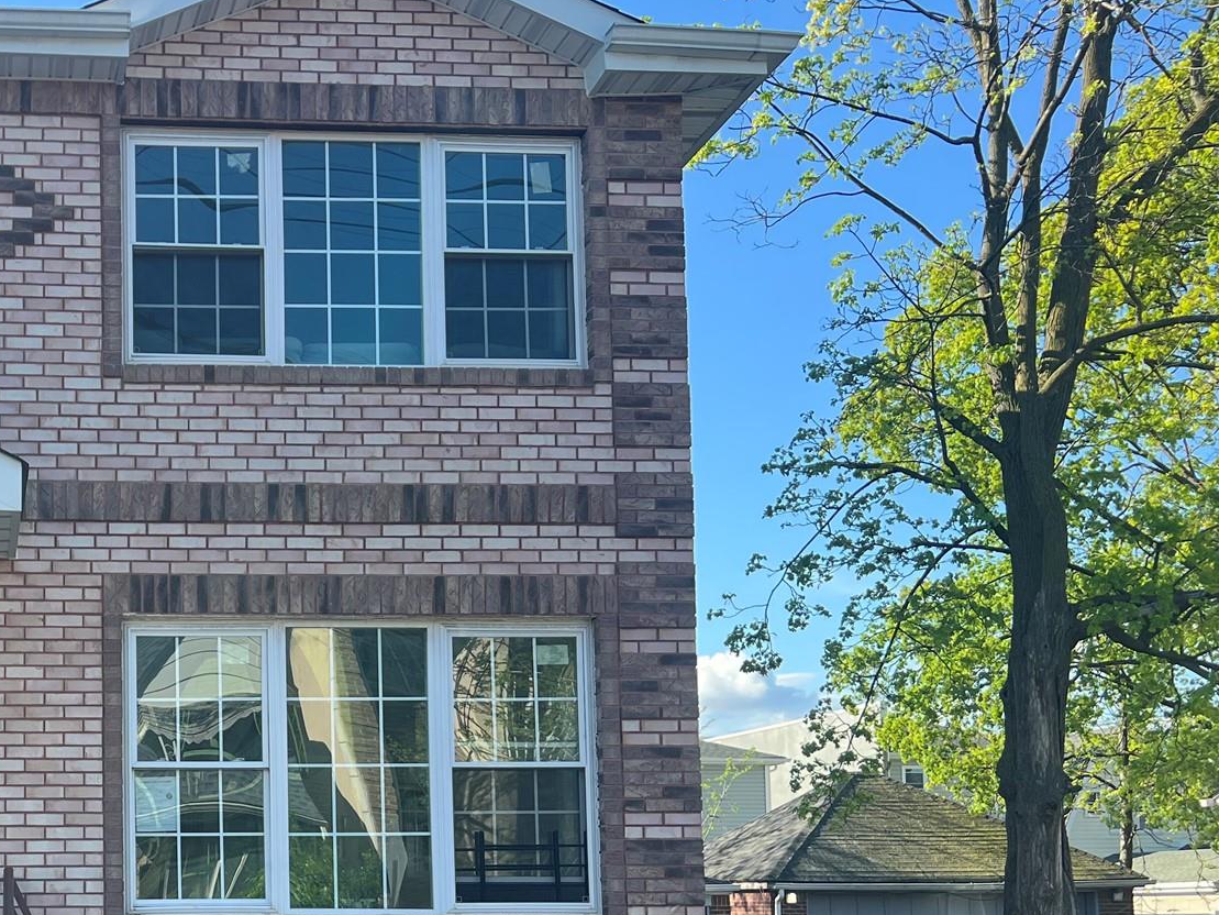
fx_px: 1690
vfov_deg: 29.5
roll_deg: +0.4
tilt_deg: +5.2
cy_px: 752
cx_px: 95
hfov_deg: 36.8
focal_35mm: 48
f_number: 1.5
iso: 50
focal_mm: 5.7
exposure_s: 1/1171
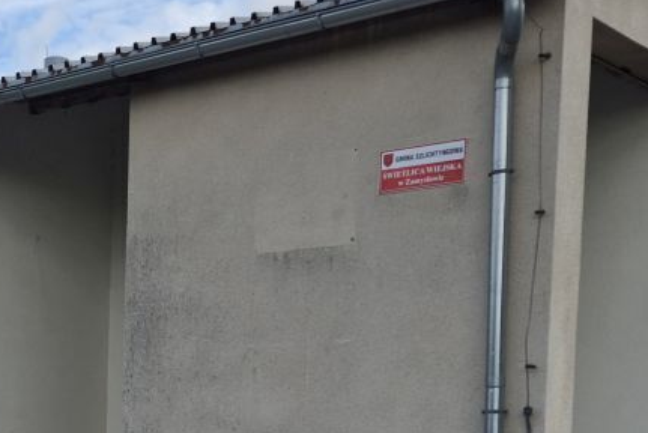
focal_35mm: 71
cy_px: 450
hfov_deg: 27.1
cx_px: 26
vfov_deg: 18.6
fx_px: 1279
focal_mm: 5.4
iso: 80
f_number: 1.8
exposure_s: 1/3968
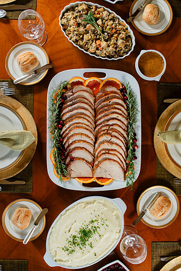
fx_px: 377
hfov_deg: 27.0
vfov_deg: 39.6
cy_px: 136
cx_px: 90
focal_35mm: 50
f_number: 6.3
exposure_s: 1/100
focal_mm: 50
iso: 250
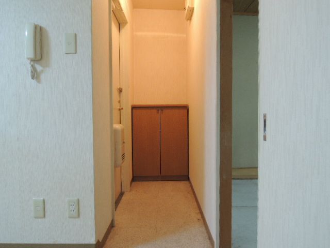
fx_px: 229
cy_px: 124
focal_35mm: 24
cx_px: 165
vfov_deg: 56.8
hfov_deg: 71.6
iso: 400
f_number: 2.8
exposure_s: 1/25
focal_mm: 4.3
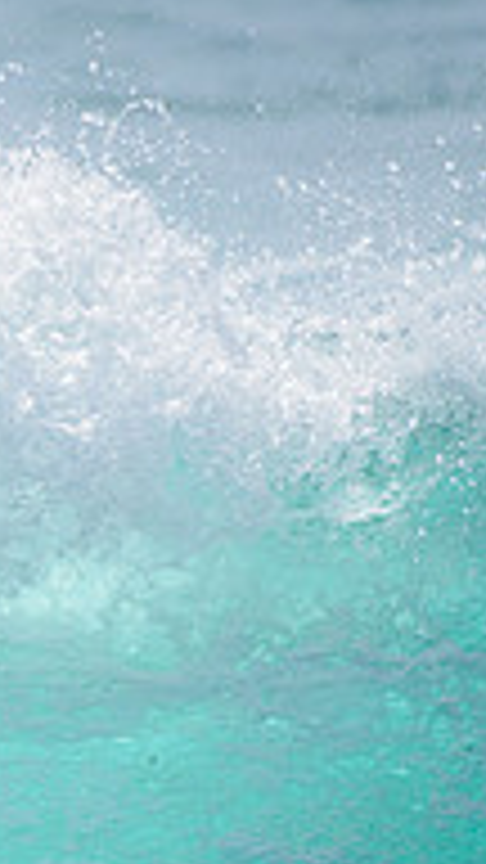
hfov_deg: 0.6
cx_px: -729
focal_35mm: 1944
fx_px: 44537
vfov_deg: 1.1
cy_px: 563
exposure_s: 1/2000
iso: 125
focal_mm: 500
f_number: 5.6
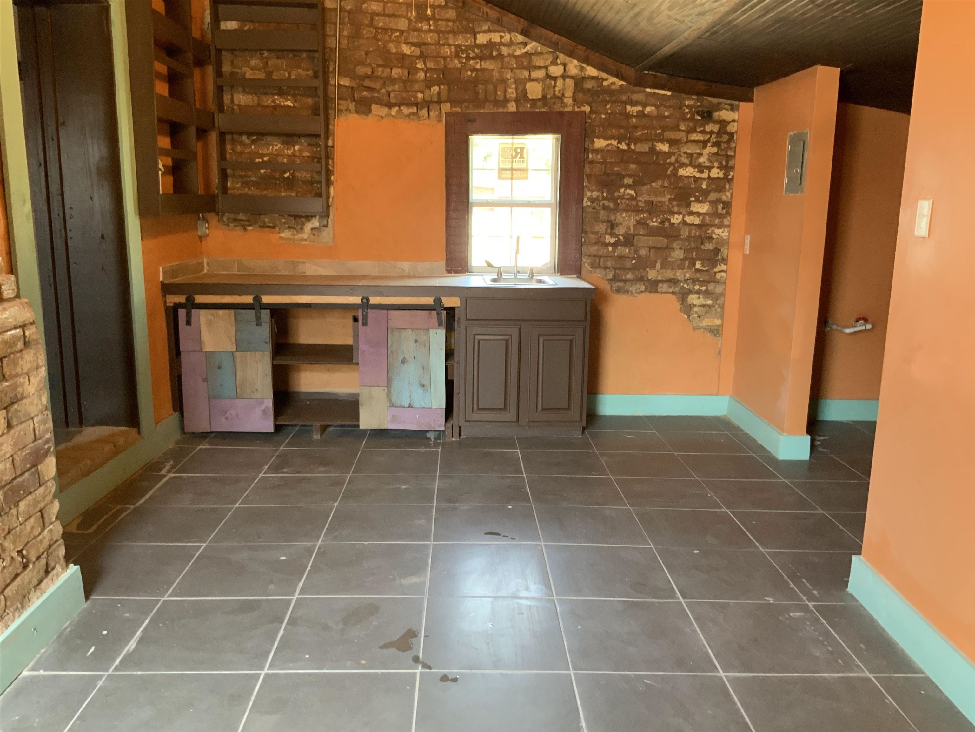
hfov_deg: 61.7
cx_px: 488
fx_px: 817
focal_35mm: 29
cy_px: 366
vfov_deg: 48.2
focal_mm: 3
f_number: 1.8
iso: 200
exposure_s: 1/60
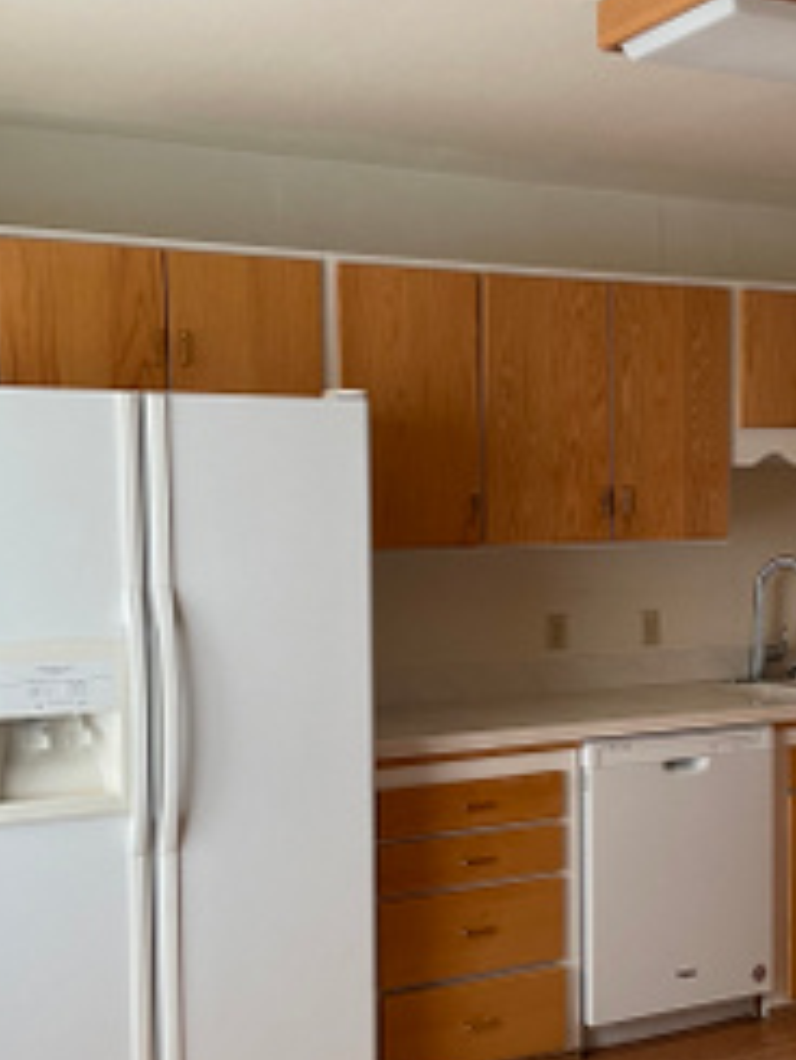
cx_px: 571
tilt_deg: -4.3
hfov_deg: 28.3
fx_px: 1562
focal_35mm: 51
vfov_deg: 37.3
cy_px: 636
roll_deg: -0.3
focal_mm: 4.2
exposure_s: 1/60
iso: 160
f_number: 1.6
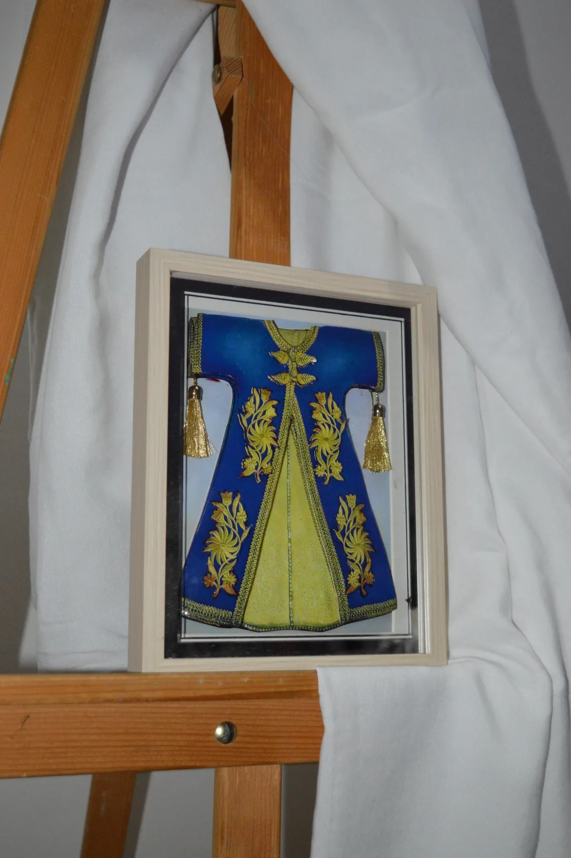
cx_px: 286
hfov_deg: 29.8
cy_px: 429
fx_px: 1072
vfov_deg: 43.6
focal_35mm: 45
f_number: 4.2
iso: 2200
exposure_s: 1/60
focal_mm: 30
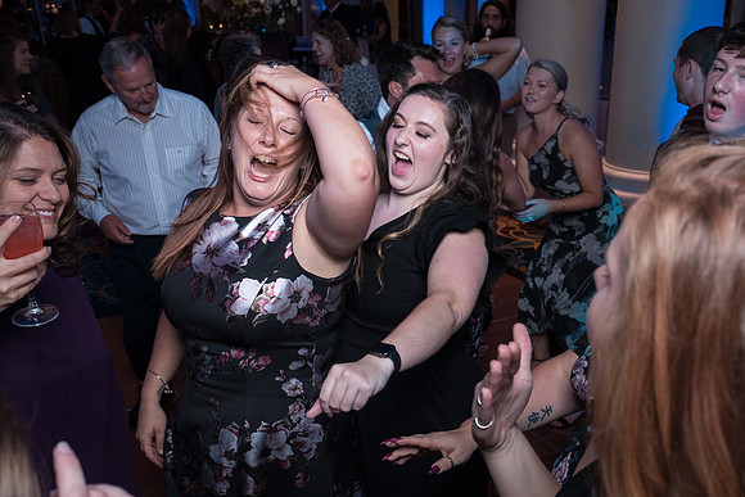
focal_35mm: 39
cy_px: 302
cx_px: 453
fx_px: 811
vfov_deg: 34.0
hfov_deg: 49.0
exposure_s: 1/200
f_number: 5.6
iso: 2000
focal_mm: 30
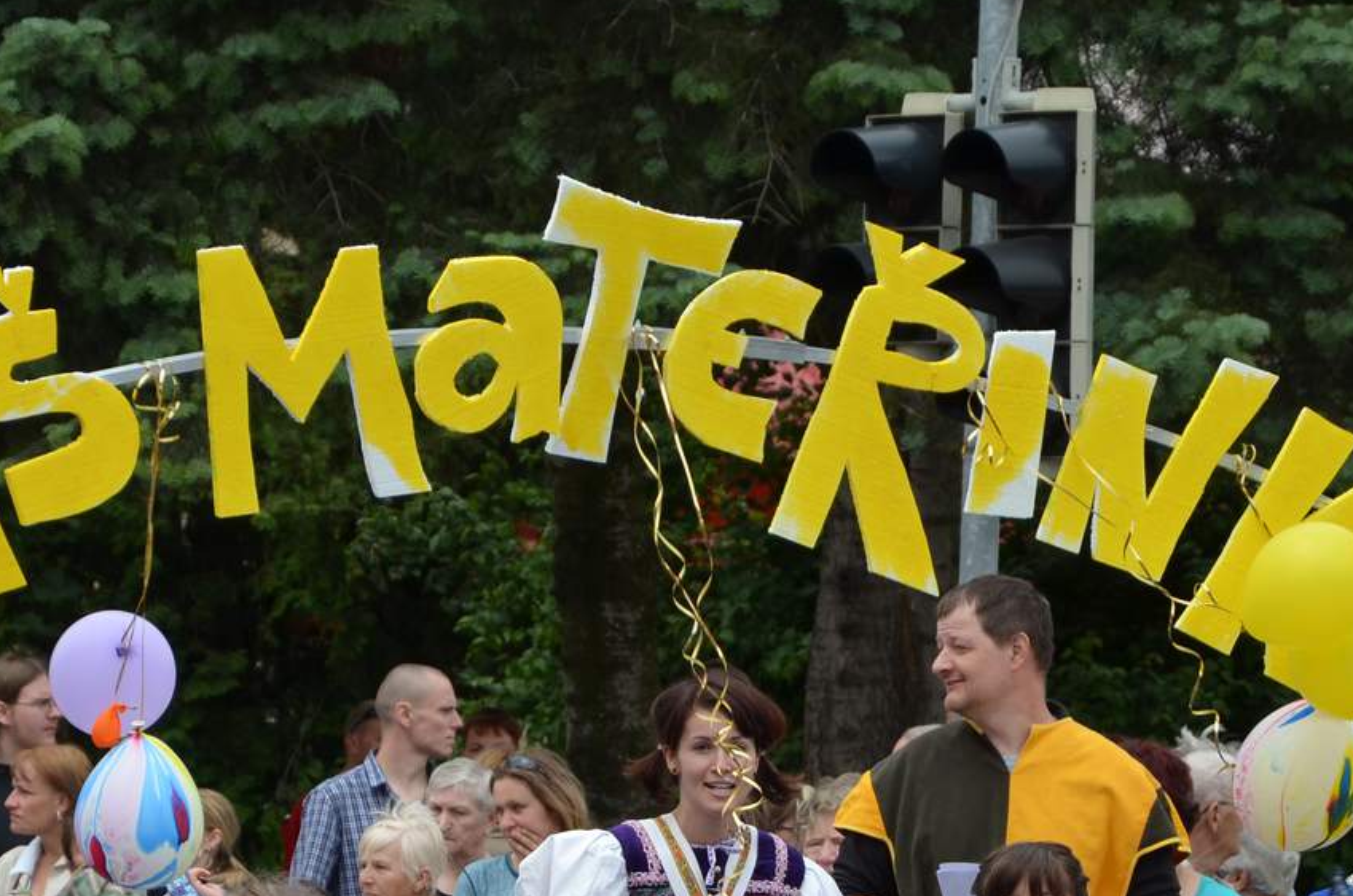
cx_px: 491
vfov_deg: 4.5
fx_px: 11256
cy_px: 912
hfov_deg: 6.9
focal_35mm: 300
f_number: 5.6
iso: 200
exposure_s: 1/640
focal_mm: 85
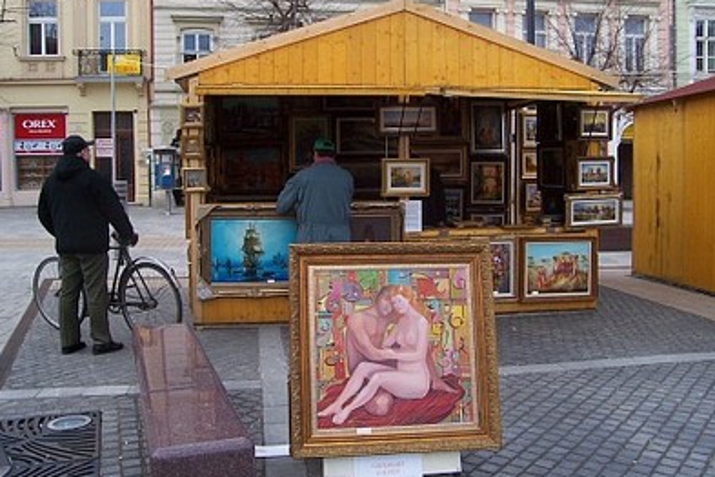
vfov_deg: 36.8
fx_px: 715
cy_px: 209
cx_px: 358
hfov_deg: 53.1
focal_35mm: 36
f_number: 5.6
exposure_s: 1/250
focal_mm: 5.6
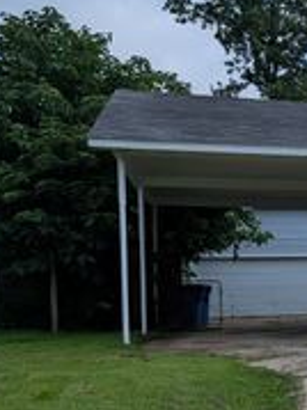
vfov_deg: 28.8
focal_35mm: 67
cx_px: 541
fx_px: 793
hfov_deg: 17.9
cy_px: 277
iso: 22
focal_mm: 6.9
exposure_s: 1/1672
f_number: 1.68
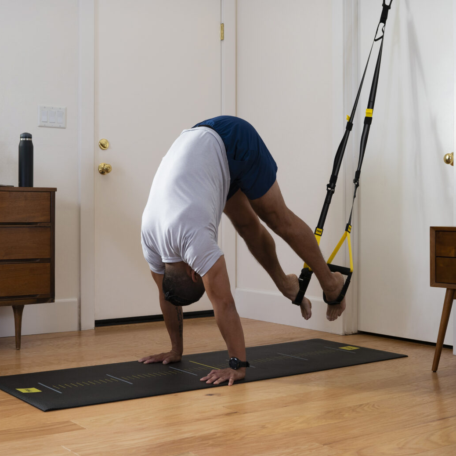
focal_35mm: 55
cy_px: 204
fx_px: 820
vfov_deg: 31.1
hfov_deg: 31.0
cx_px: 191
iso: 400
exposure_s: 1/200
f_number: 6.3
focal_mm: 35
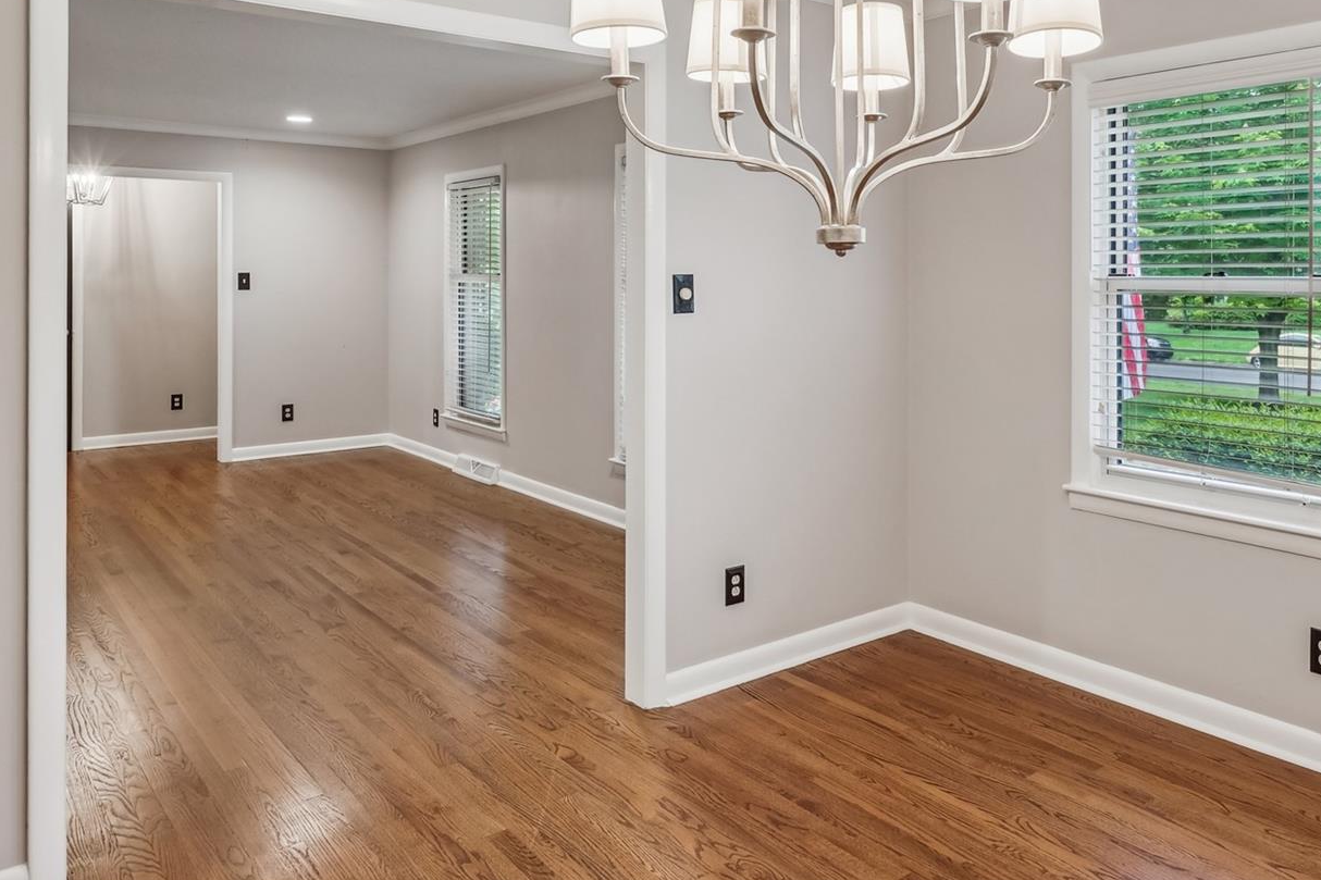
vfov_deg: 46.9
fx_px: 991
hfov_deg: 67.0
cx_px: 763
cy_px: 275
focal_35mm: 27
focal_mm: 16
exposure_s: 1/8
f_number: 8
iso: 250
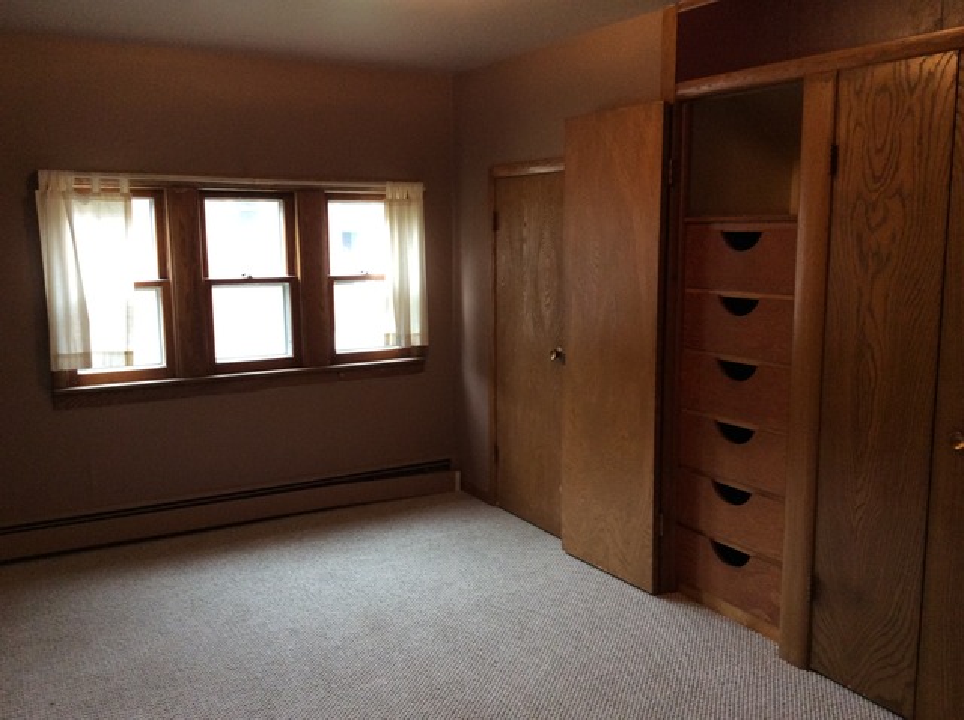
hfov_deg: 56.9
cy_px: 360
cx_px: 482
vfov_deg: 44.1
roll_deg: +2.3
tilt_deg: -9.5
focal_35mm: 32
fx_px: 890
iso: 125
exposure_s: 1/24
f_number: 2.4
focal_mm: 3.3
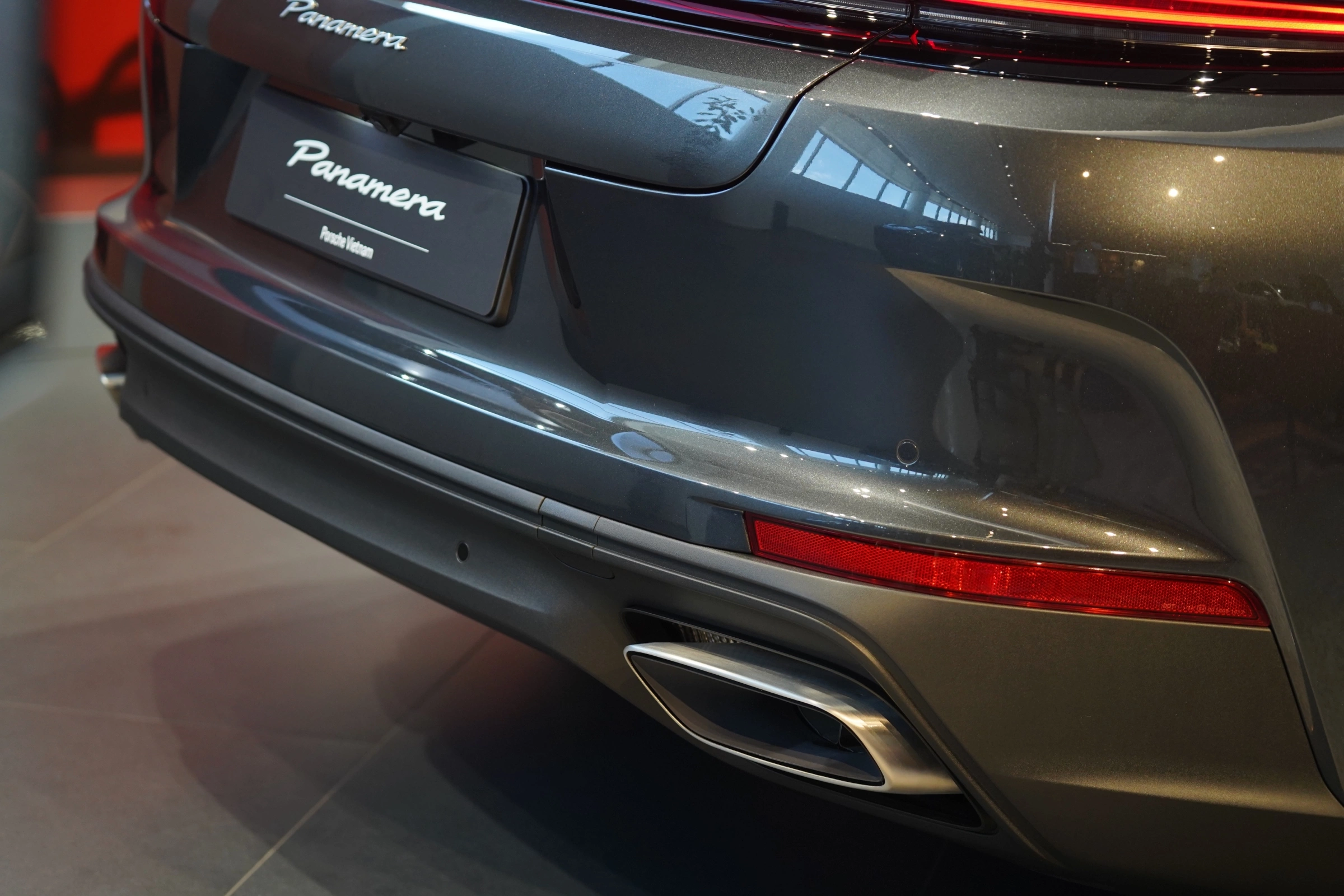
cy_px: 448
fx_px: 3882
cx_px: 672
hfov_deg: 19.6
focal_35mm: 104
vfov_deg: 13.2
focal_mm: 104
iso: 1600
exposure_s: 1/200
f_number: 4
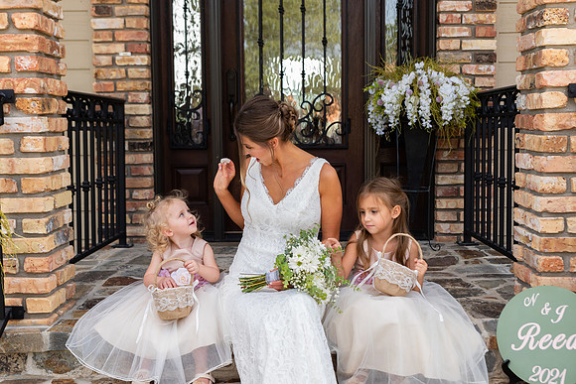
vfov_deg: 30.7
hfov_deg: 44.7
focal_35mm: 44
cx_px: 288
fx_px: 700
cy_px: 192
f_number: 4.5
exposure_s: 1/160
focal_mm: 42
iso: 200
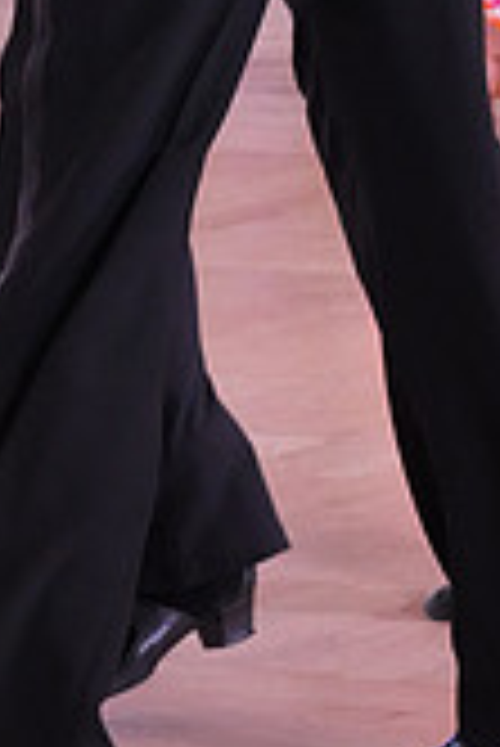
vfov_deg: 7.3
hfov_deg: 4.9
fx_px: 5800
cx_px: 331
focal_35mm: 279
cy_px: -342
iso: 6400
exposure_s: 1/400
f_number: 7.1
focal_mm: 80
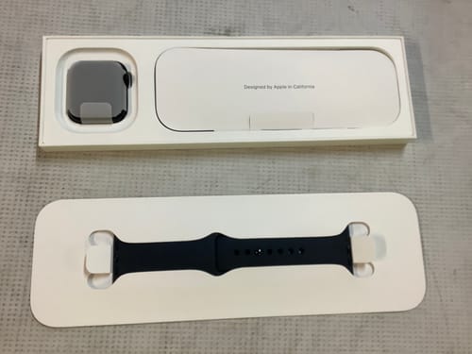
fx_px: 423
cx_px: 236
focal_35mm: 31
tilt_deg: -79.0
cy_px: 177
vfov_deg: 45.4
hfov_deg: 58.4
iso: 100
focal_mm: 3.3
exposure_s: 1/50
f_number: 2.4
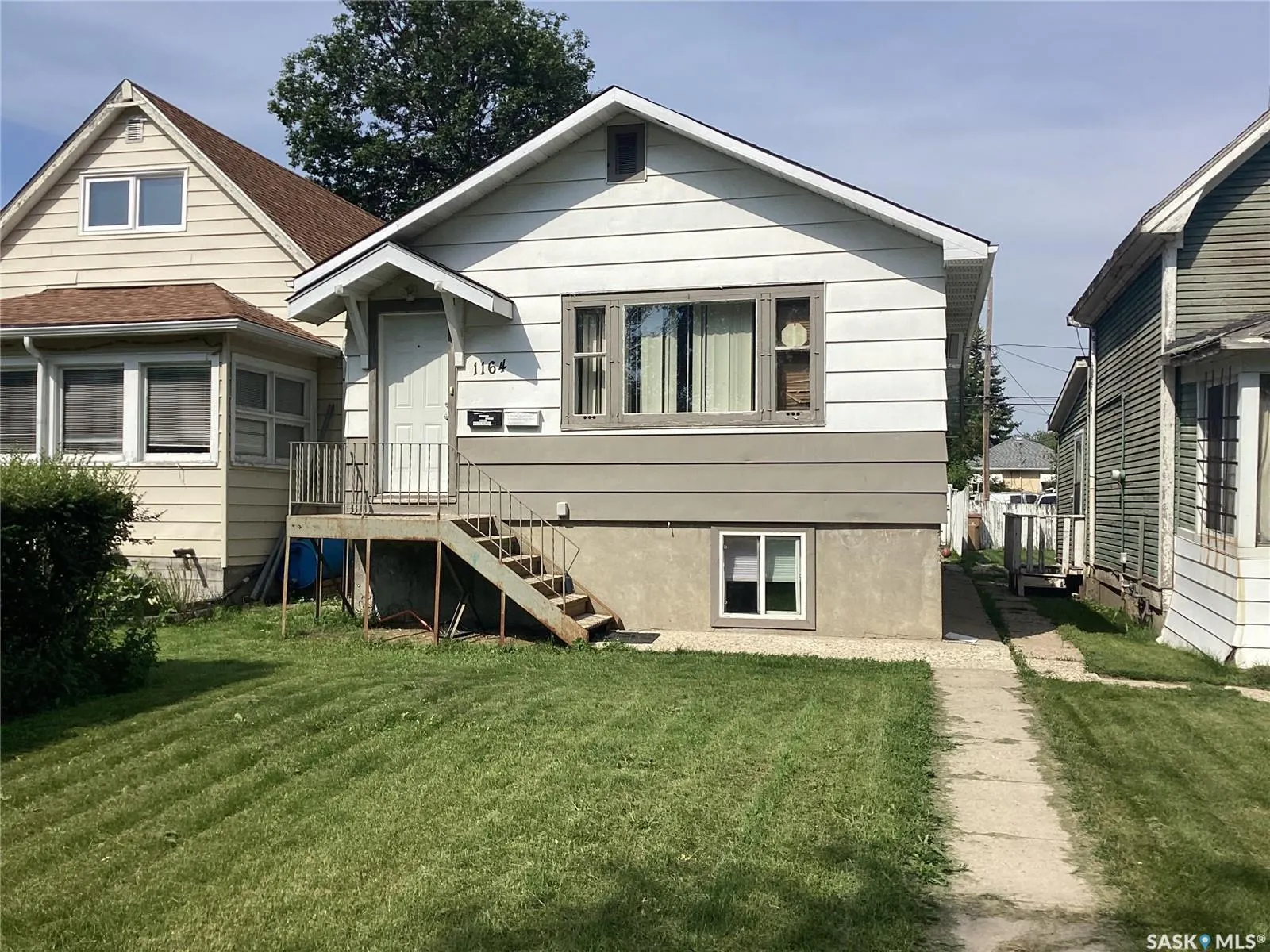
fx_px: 1137
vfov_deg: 45.4
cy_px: 476
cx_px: 635
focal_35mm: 31
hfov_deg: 58.4
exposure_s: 1/1988
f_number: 2.4
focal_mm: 3.3
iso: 25
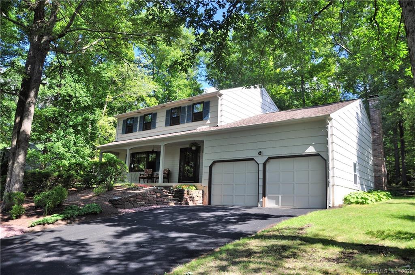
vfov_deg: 47.8
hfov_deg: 67.5
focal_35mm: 27
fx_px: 311
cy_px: 138
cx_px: 208
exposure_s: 1/125
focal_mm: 18
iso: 200
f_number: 4
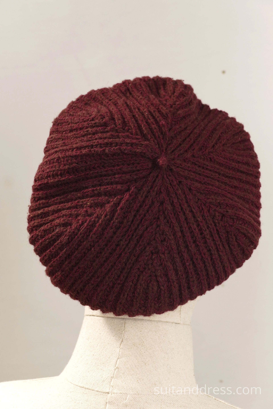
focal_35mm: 48
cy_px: 204
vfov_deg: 41.1
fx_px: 546
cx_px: 136
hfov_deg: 28.1
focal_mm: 32
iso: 250
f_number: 6.3
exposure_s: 1/25
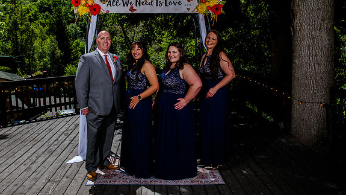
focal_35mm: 34
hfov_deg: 57.8
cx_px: 148
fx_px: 312
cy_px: 81
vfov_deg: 34.5
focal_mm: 28
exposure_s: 1/400
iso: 160
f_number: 8
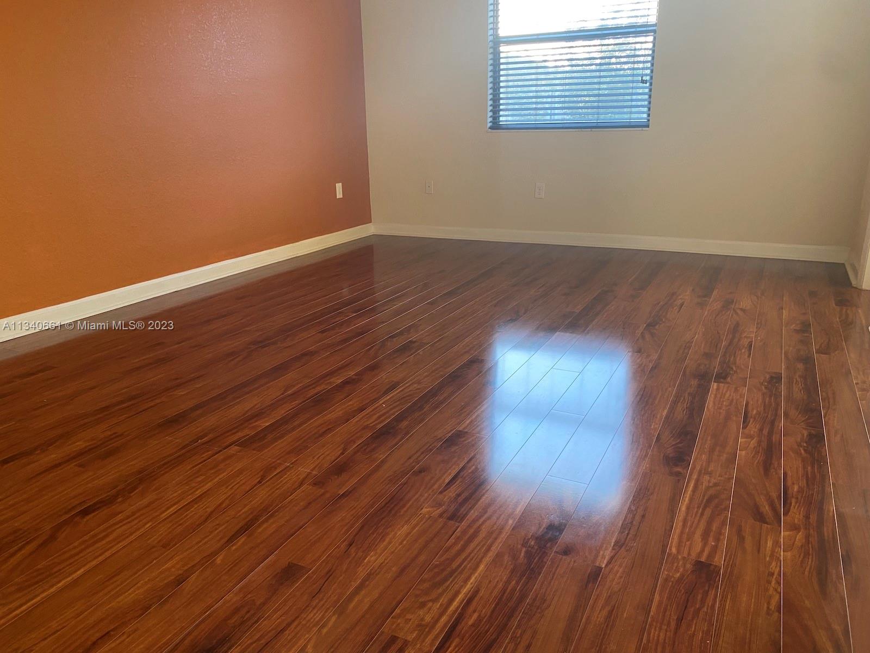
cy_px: 326
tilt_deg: -19.3
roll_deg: +0.8
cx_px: 435
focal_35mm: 26
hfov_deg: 67.3
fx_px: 653
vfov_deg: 53.1
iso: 200
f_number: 1.8
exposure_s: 1/60
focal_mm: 4.25
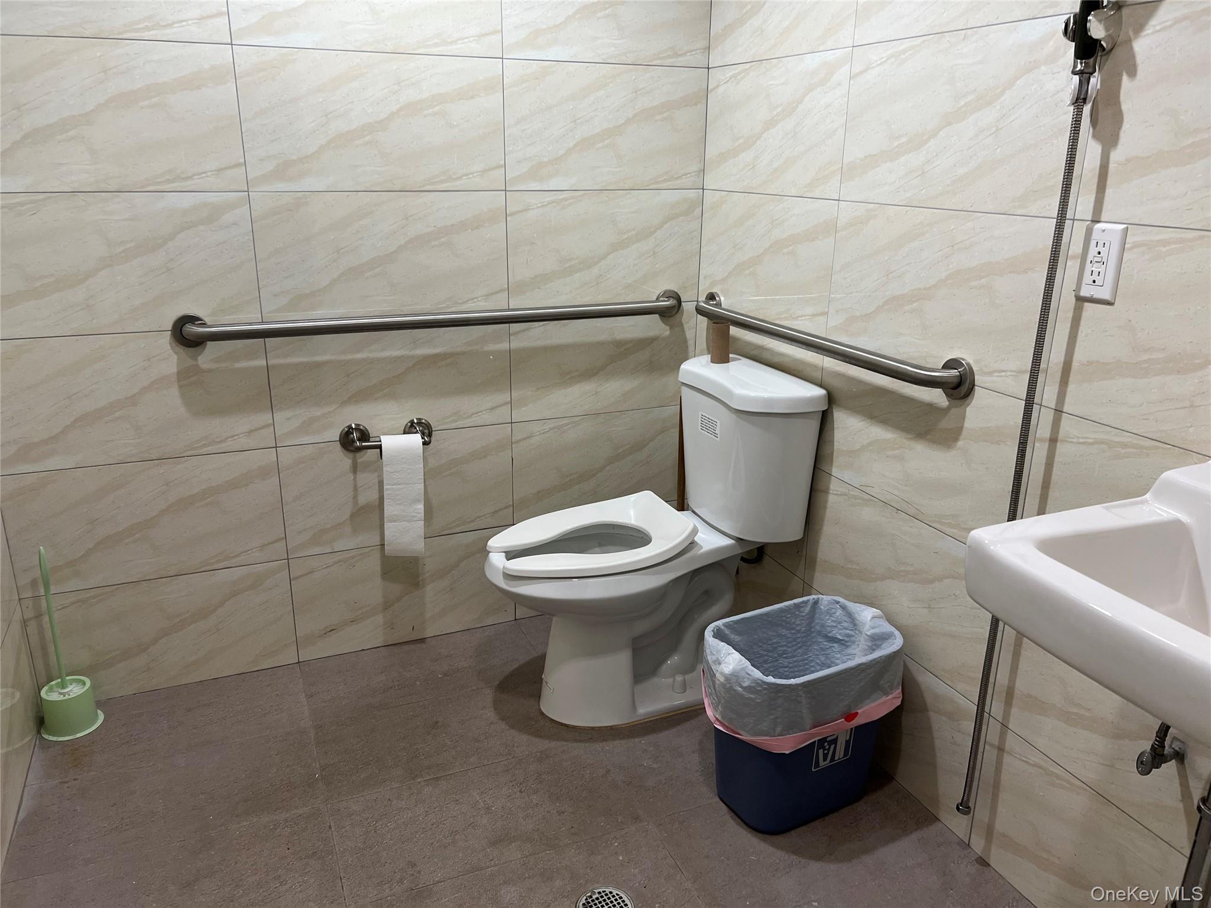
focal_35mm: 26
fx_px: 910
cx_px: 606
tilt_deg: -17.7
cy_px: 454
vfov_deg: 53.1
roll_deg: -1.3
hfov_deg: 67.3
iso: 125
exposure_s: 1/120
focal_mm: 5.7
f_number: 1.5
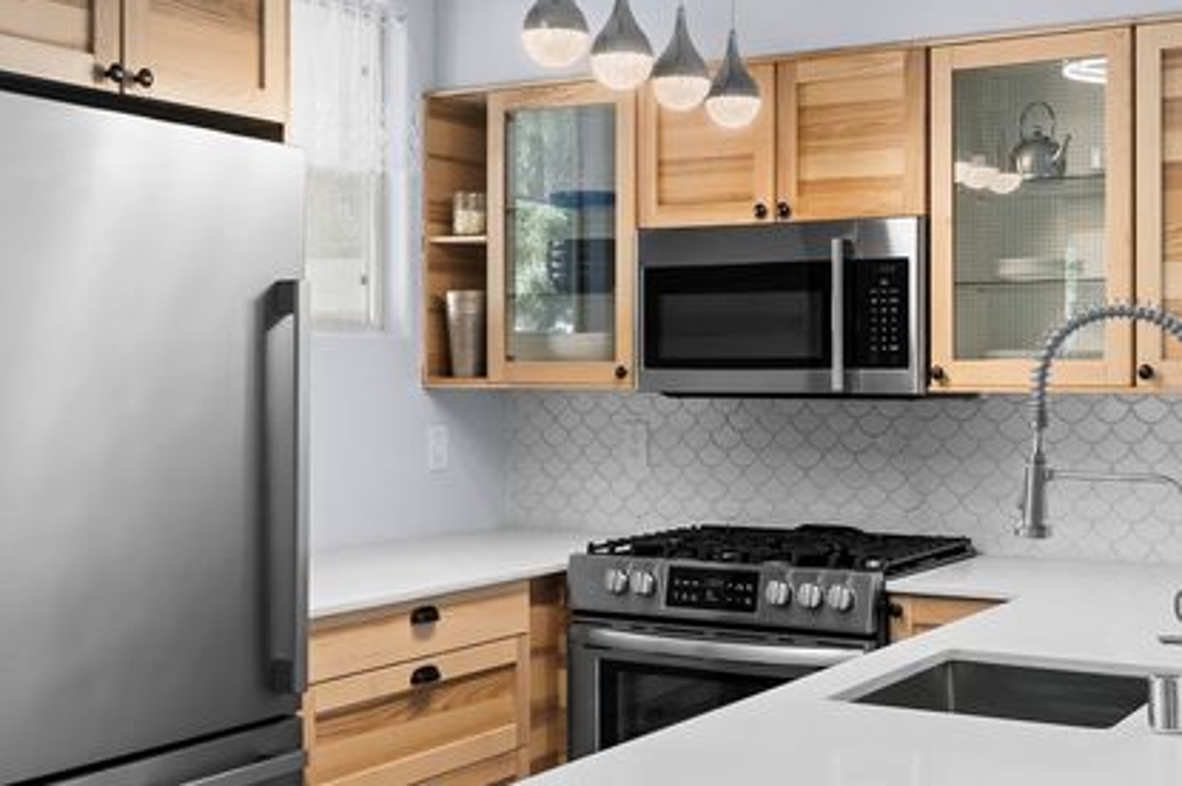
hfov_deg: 41.8
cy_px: 372
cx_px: 686
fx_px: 1542
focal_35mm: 47
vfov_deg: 28.6
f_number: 8
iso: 400
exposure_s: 1/13
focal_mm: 26
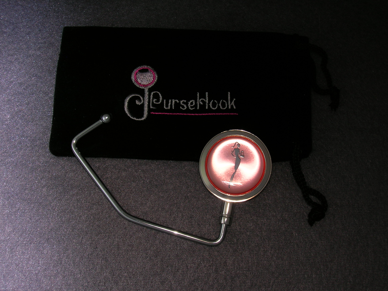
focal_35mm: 42
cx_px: 194
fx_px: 470
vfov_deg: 34.3
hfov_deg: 44.8
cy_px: 146
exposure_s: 1/60.1
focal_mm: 7
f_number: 5.2
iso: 50
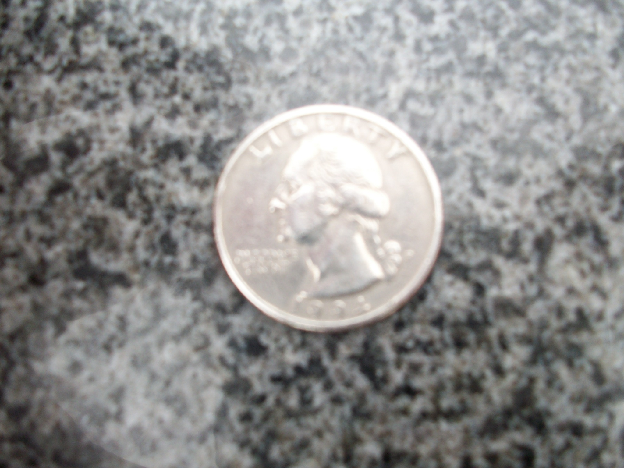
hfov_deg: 54.0
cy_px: 234
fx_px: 613
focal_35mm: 34
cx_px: 312
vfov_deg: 41.8
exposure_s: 1/138
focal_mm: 5.7
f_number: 2.8
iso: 64
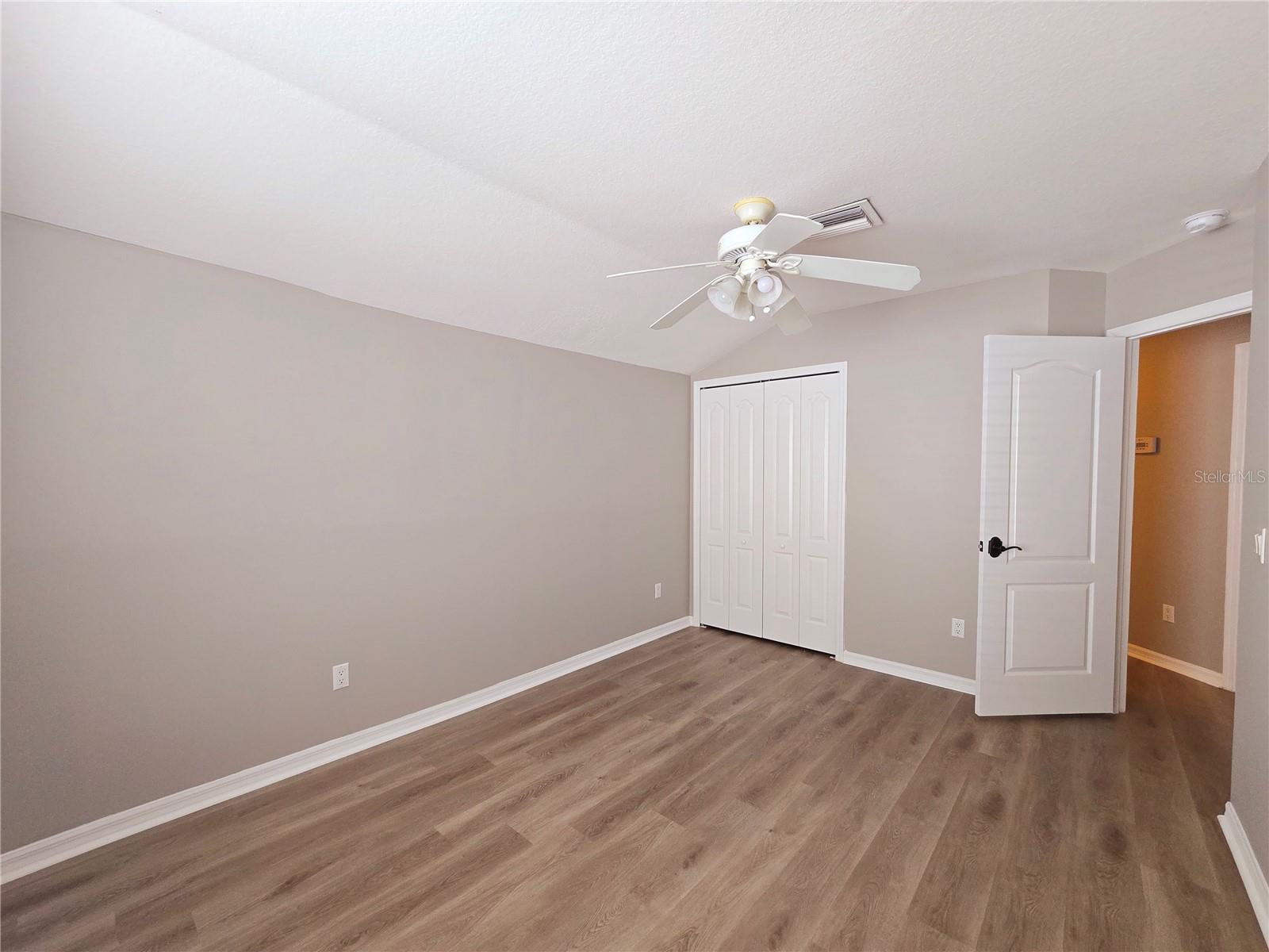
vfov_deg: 89.9
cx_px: 634
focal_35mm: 13
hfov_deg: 106.2
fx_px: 477
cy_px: 476
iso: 250
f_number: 2.2
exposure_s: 1/60
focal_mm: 2.2
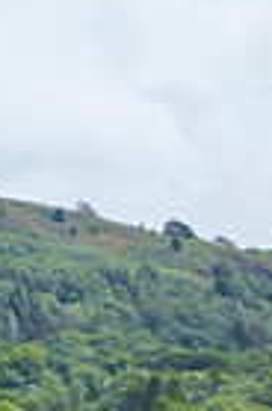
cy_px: 603
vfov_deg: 9.0
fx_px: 2551
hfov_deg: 6.1
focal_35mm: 224
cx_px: 3
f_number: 3.2
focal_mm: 69
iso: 200
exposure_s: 1/3200
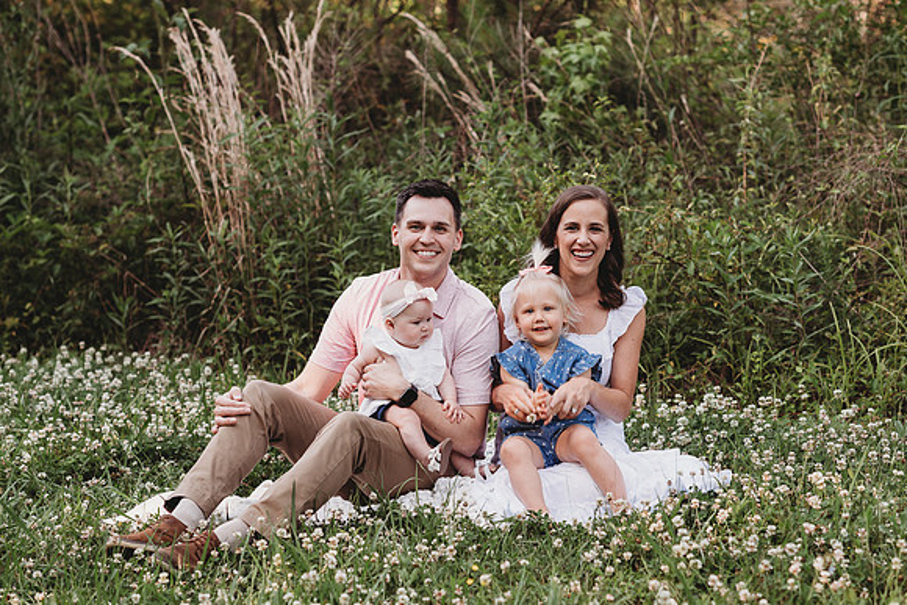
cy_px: 292
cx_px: 478
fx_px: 2451
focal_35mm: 97
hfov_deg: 21.0
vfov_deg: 14.1
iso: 100
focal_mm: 85
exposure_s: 1/200
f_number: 2.8
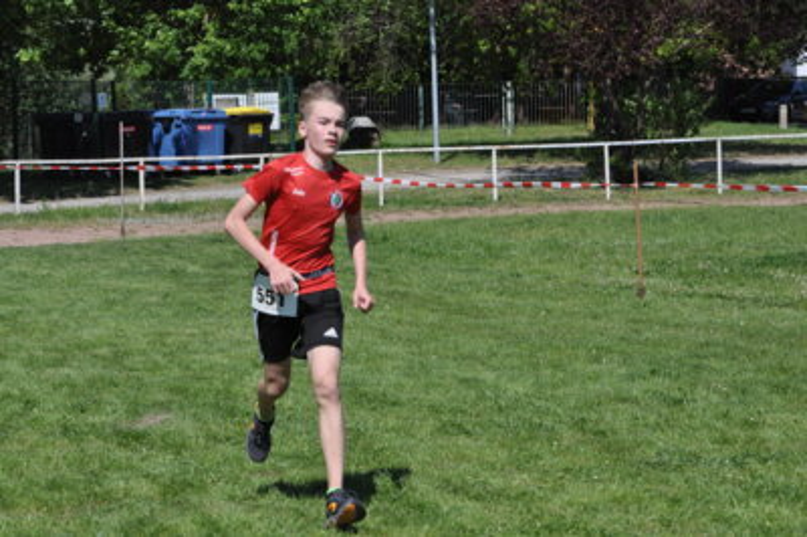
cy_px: 268
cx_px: 404
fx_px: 2352
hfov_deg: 19.5
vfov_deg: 13.0
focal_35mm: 105
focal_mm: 70
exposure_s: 1/1600
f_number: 6.3
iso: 400
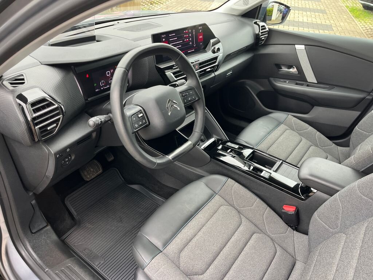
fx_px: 280
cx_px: 186
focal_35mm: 26
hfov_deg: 67.3
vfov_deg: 53.1
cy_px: 140
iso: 125
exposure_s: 1/115
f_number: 1.6
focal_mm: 5.1
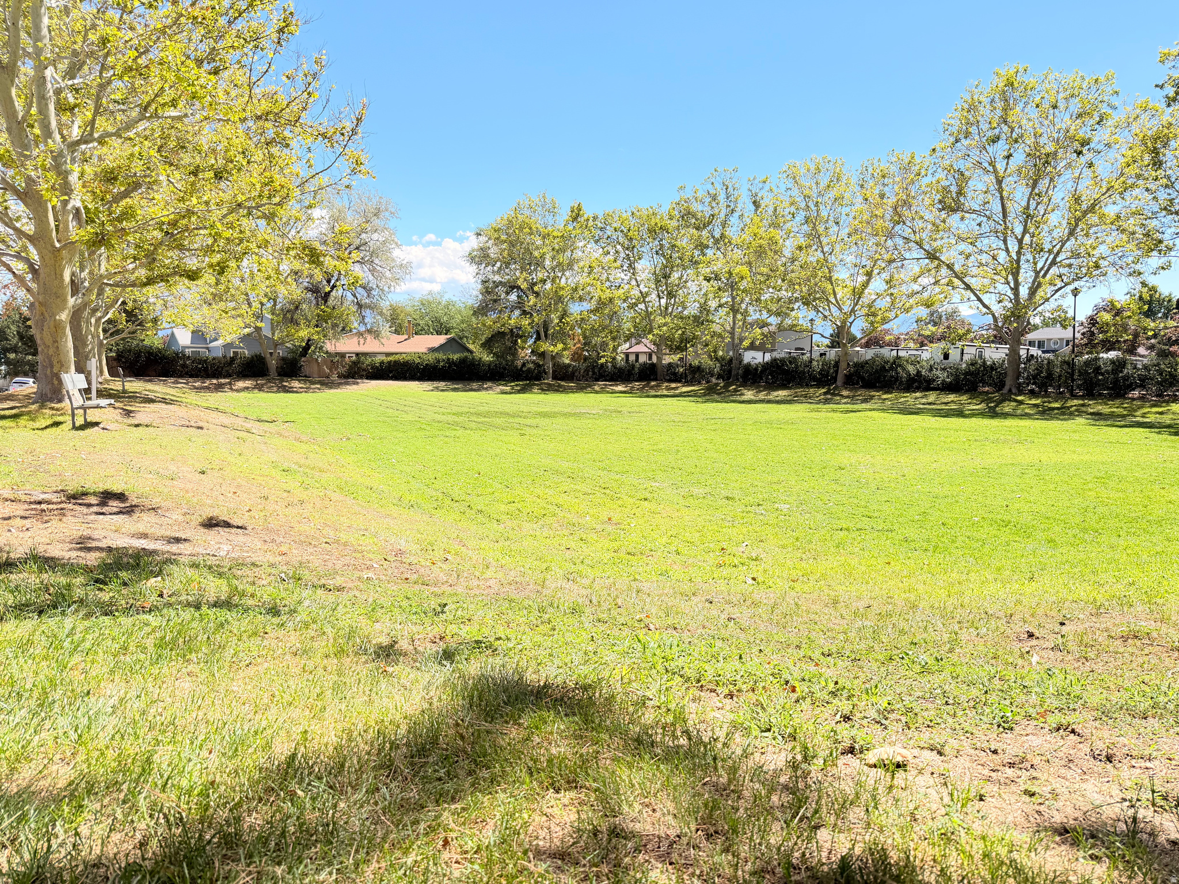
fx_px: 817
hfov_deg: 71.6
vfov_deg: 56.8
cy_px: 442
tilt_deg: -5.3
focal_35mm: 24
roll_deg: +0.1
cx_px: 590
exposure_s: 1/1211
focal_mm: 6.76
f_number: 1.78
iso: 100
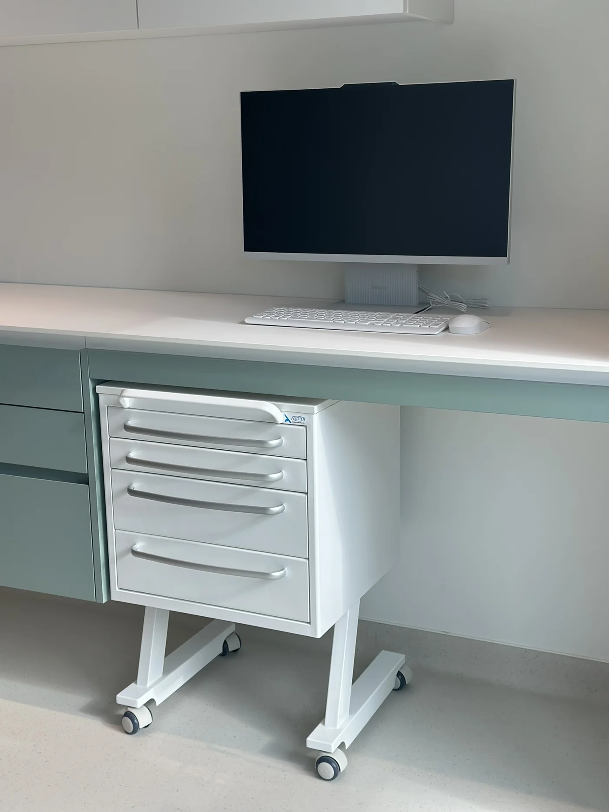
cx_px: 304
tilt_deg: -11.5
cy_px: 406
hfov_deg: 30.3
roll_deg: +1.2
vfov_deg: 39.7
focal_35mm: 48
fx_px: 1126
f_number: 1.78
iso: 80
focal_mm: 6.86
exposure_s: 1/506
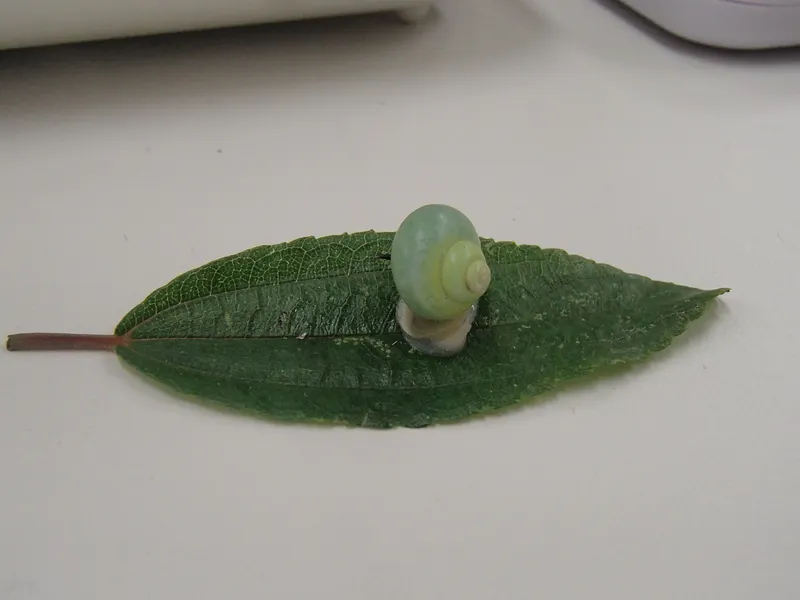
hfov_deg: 50.1
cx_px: 400
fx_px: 855
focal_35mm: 37
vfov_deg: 38.7
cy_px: 300
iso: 400
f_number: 4.7
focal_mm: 6.64
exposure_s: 1/160
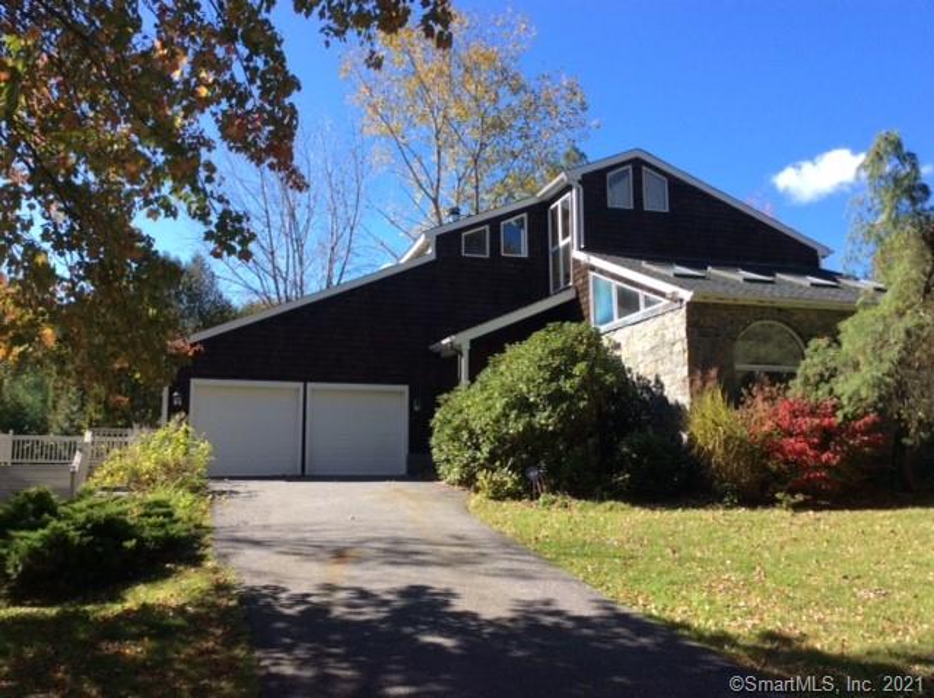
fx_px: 862
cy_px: 349
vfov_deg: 44.1
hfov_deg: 56.9
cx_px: 467
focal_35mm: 32
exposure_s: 1/583
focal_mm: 3.3
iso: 32
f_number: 2.4
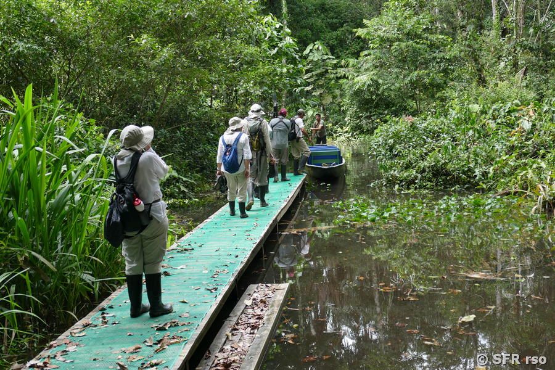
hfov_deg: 38.9
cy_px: 185
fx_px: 786
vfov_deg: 26.5
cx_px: 278
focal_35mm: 51
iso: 200
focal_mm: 18.77
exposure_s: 1/250
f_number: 3.4
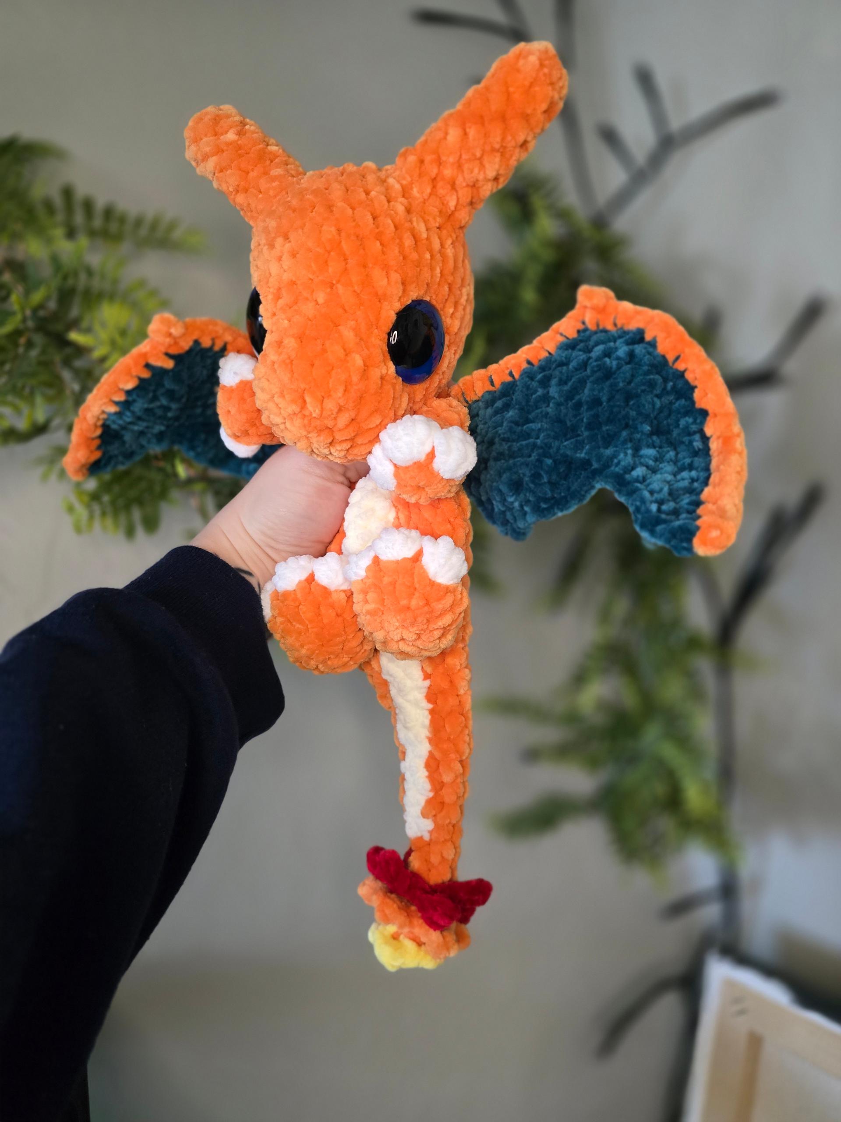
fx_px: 745
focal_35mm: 23
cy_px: 561
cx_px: 420
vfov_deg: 73.9
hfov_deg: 58.9
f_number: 1.7
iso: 1000
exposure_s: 1/120
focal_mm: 6.3
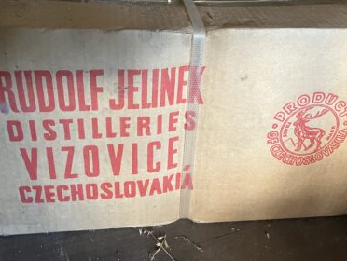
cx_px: 169
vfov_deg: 38.3
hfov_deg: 50.1
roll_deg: -1.8
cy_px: 86
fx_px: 371
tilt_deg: -27.8
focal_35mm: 37
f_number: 1.5
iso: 500
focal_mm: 5.7
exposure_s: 1/52
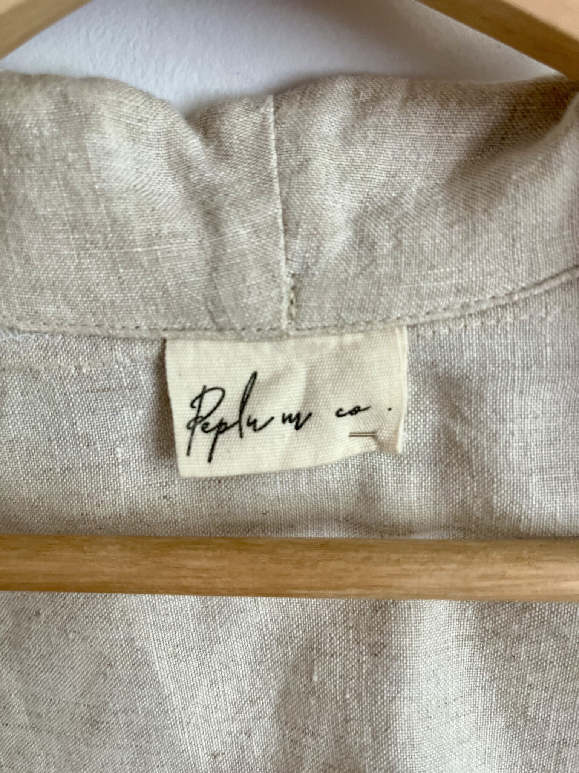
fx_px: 580
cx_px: 290
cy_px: 386
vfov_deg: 67.3
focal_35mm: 26
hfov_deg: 53.1
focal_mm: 5.1
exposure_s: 1/60
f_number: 1.6
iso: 400
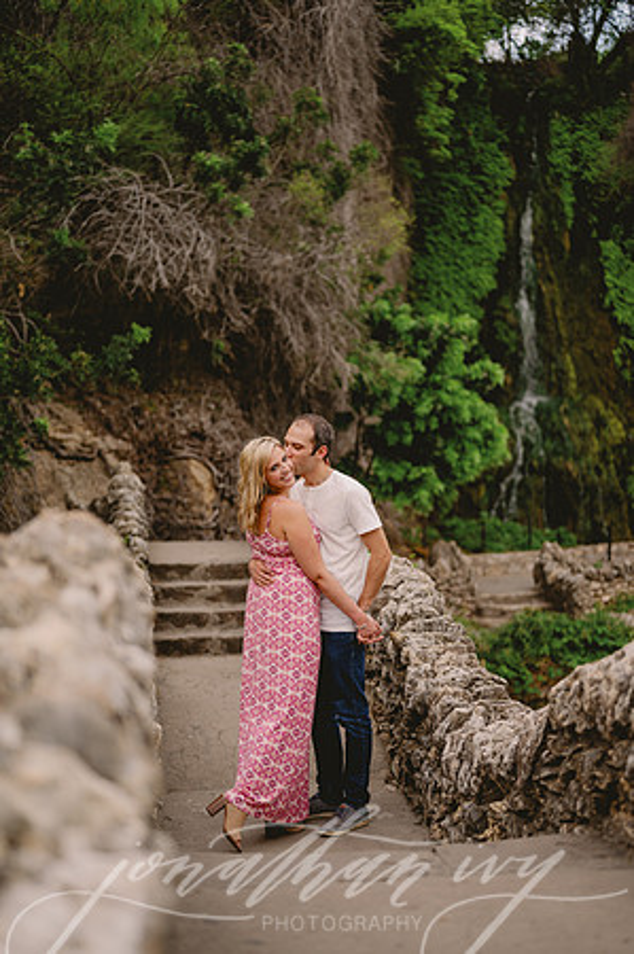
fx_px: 1324
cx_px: 317
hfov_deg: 26.9
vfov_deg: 39.6
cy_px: 477
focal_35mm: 50
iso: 80
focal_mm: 50
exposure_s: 1/320
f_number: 2
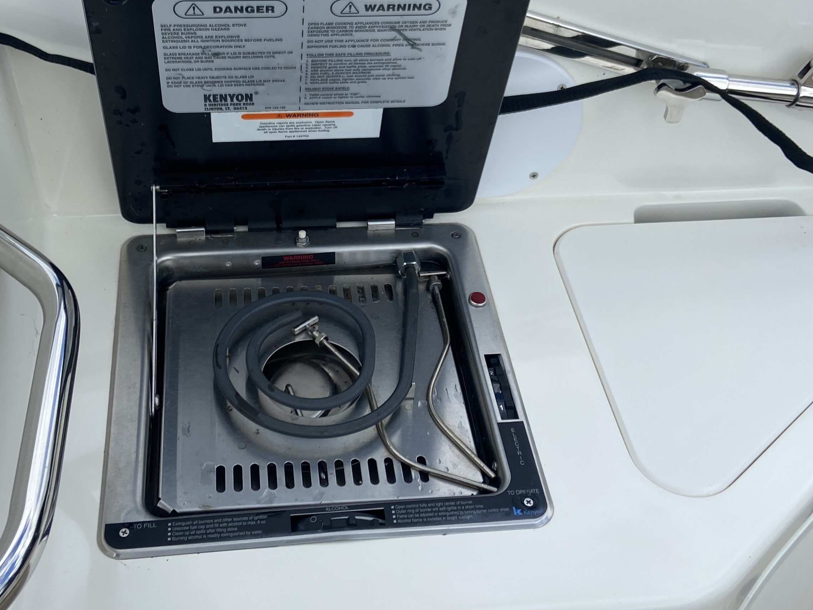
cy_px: 212
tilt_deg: -43.5
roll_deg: -0.9
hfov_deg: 41.2
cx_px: 360
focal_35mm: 46
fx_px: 1080
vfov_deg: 31.3
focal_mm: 4.25
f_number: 1.8
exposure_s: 1/2315
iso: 32
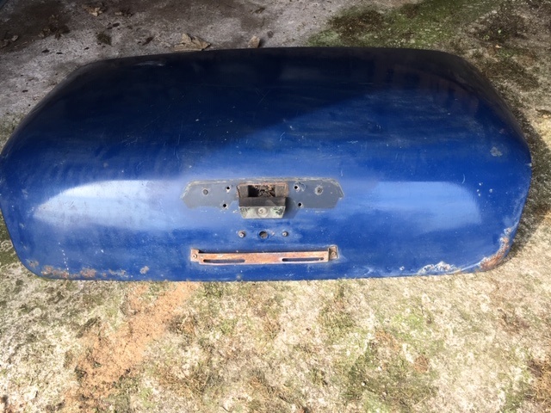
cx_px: 276
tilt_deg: -47.6
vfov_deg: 48.2
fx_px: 462
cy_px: 206
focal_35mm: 29
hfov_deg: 61.7
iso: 25
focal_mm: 4.15
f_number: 2.2
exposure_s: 1/100
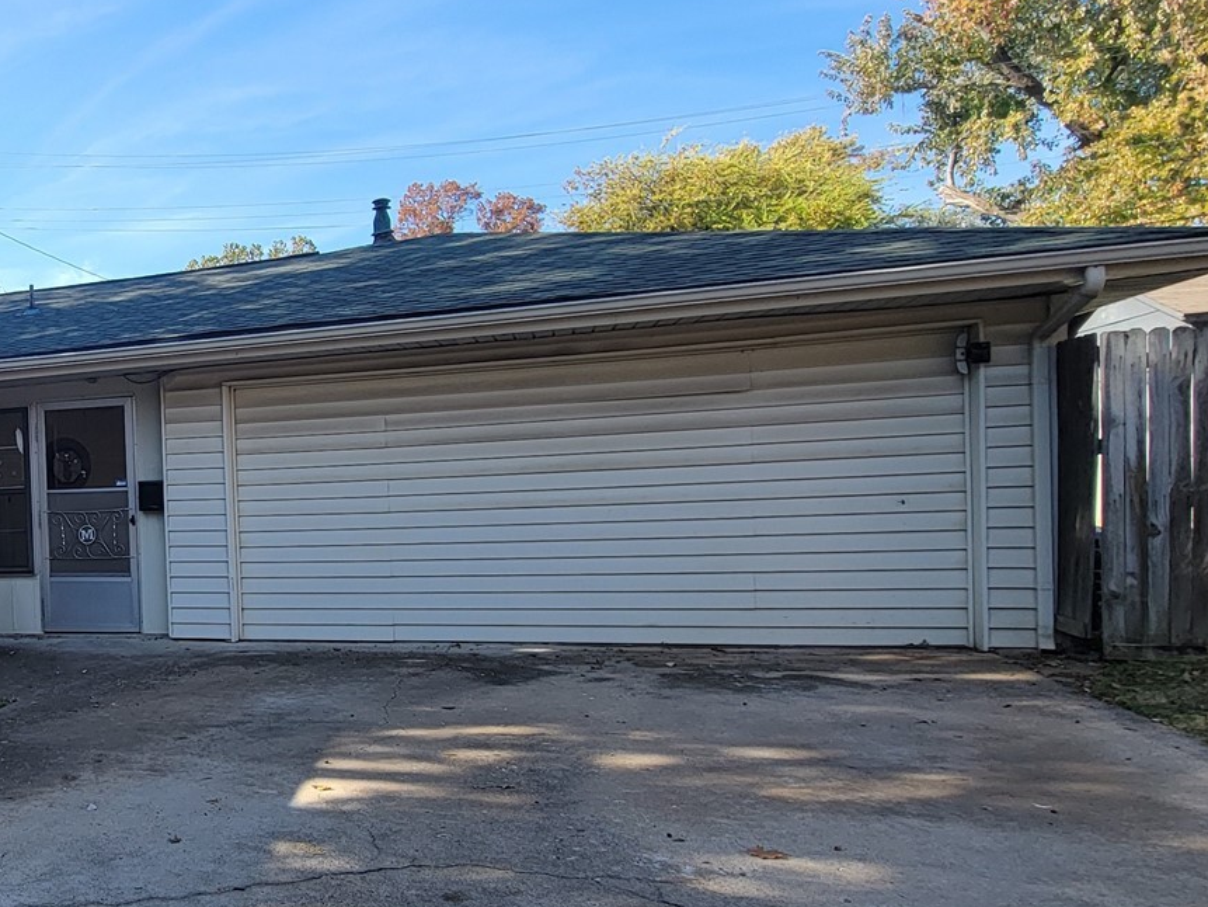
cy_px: 521
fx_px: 1012
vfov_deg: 48.1
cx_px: 31
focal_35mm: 29
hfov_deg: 51.1
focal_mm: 2.2
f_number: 2.2
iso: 50
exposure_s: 1/645
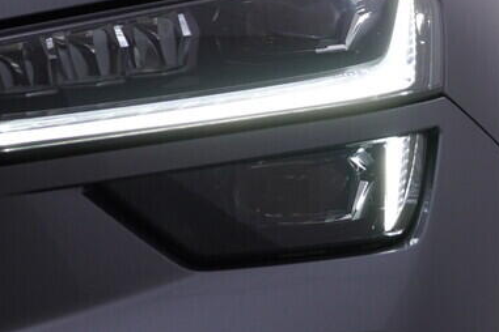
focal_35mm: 136
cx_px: 534
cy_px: 233
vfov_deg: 10.1
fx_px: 1885
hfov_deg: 14.8
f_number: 5.6
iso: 125
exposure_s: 1/125
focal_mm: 24
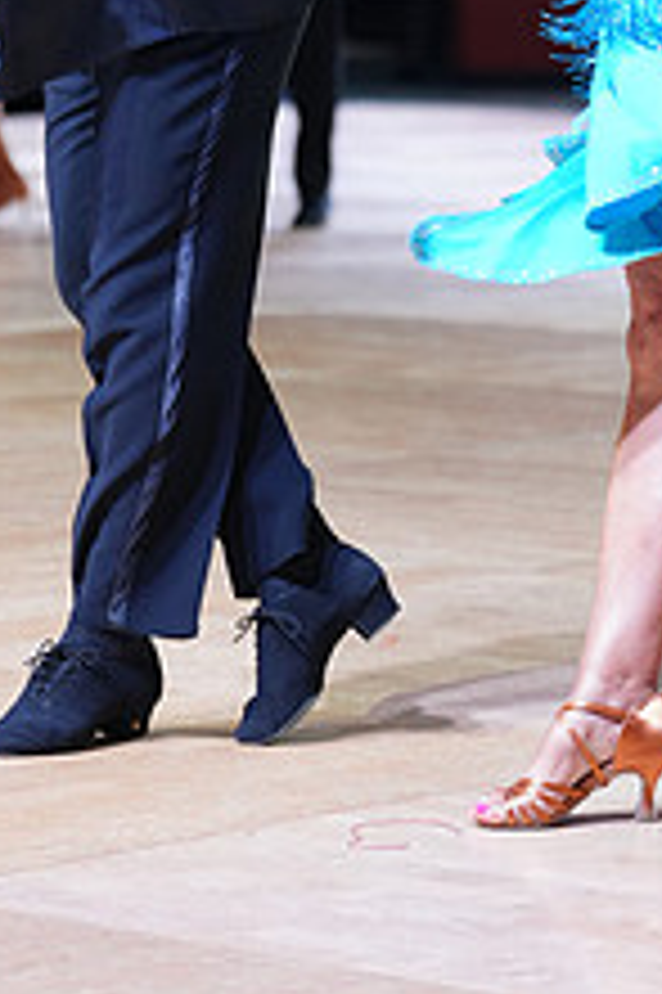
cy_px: -162
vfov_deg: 9.9
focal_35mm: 205
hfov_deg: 6.7
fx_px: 5663
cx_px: 484
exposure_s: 1/400
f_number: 2.8
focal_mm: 78
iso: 1000
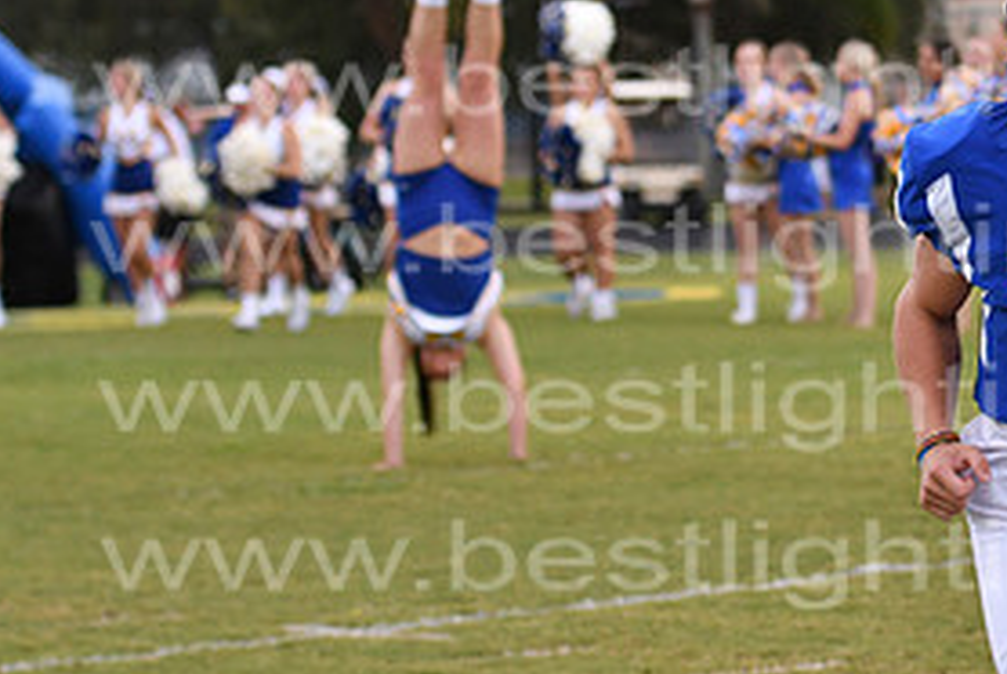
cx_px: 920
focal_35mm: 219
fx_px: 6132
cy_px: 168
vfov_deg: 6.3
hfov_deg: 9.3
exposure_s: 1/1000
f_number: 3.2
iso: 800
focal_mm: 70
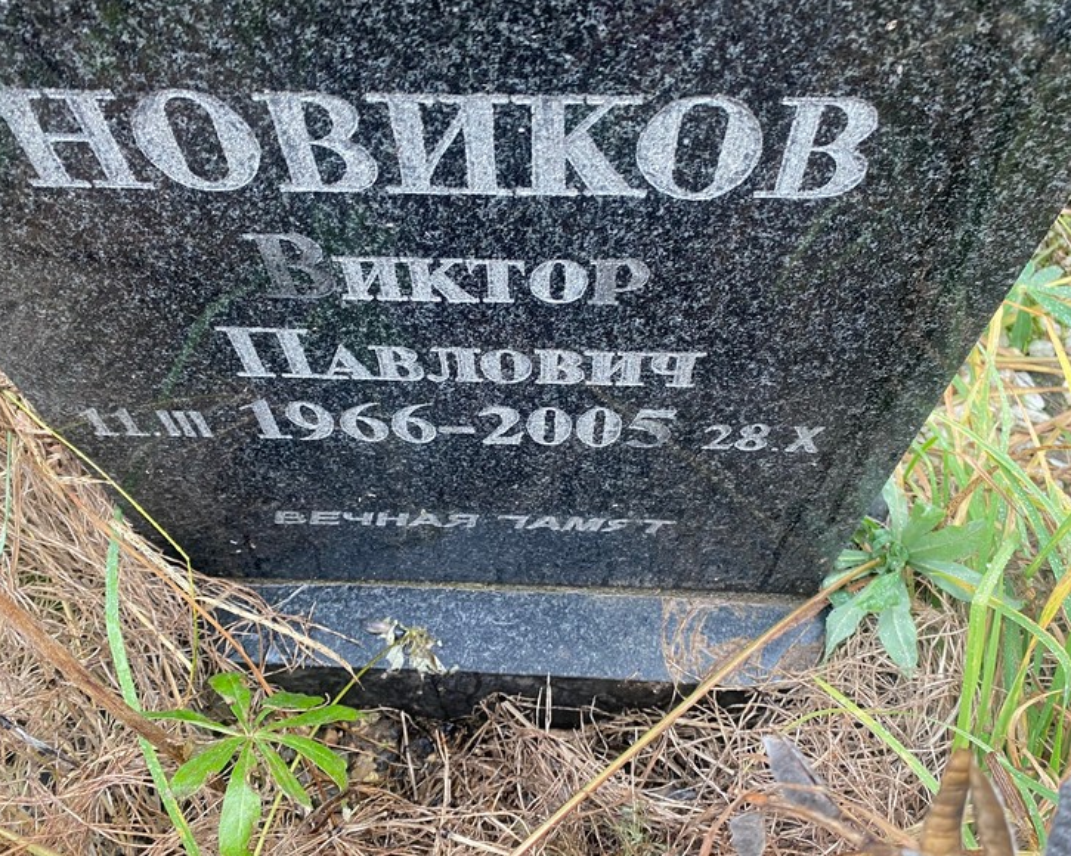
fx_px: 888
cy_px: 416
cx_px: 530
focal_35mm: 28
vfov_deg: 51.5
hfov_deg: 62.2
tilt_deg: -55.5
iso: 125
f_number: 1.8
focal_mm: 4.25
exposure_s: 1/60
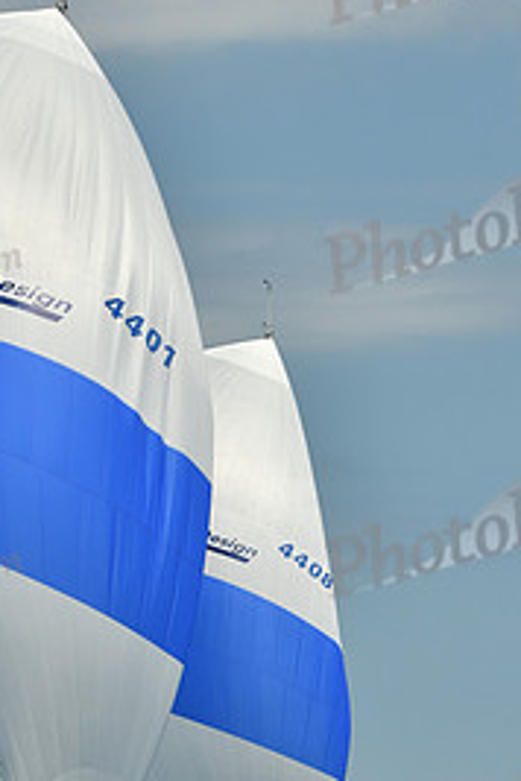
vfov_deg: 7.9
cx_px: 174
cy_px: 412
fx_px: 5665
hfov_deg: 5.3
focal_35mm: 261
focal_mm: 120
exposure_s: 1/640
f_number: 9
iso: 320
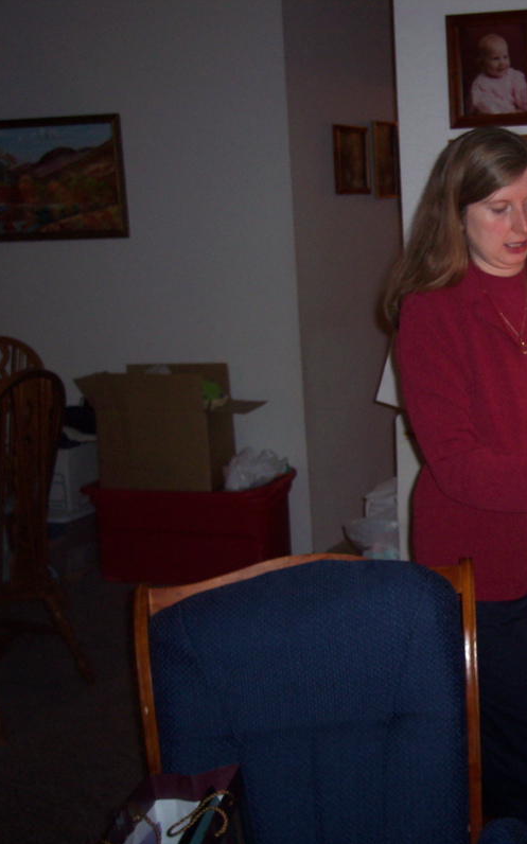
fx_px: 1242
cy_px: 423
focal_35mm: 54
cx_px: 560
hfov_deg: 22.8
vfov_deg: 37.5
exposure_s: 1/30
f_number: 2.8
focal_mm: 8
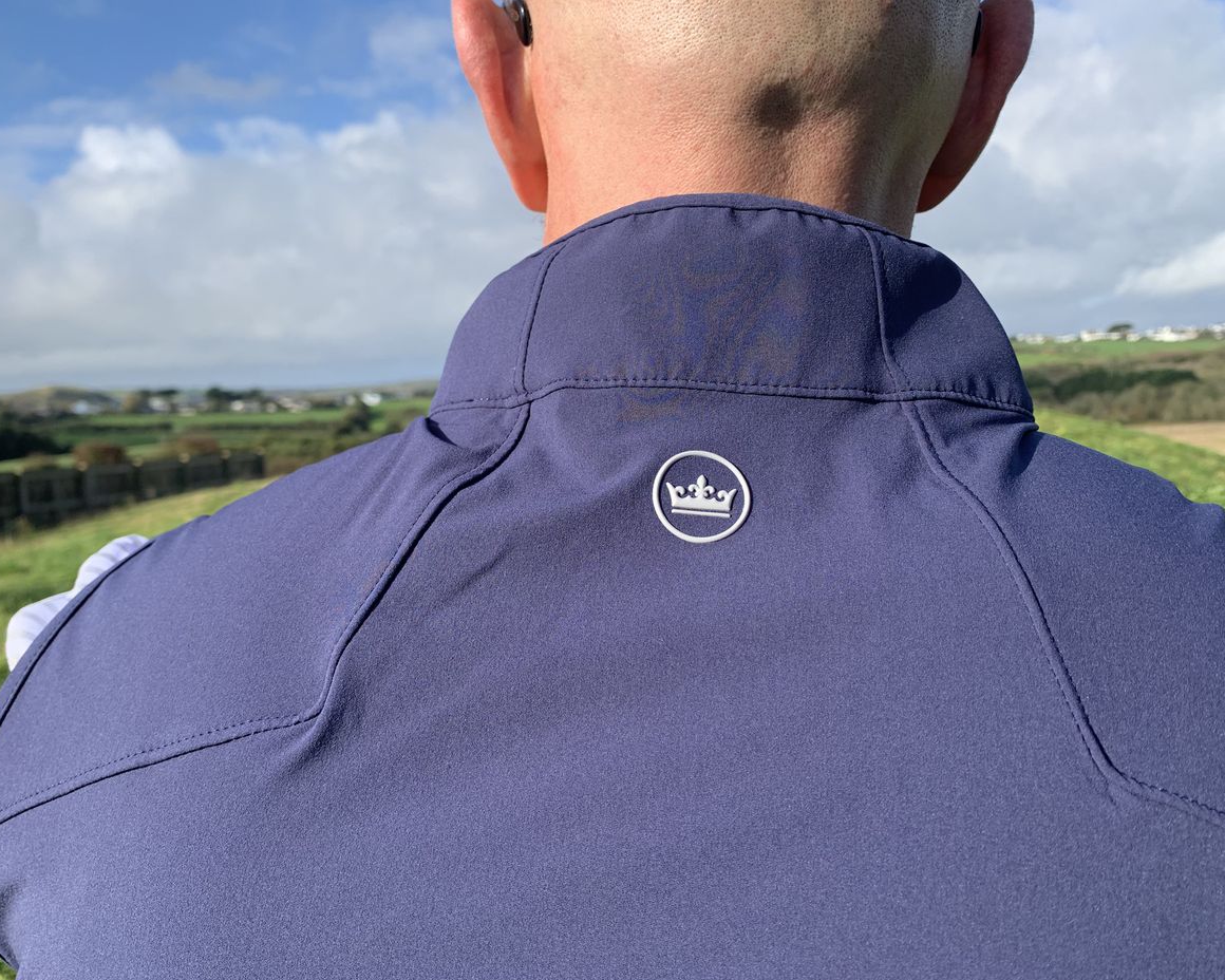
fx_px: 1015
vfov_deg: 51.5
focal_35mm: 28
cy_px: 489
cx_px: 583
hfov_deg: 62.2
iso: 25
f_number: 1.8
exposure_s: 1/1468
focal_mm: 4.25
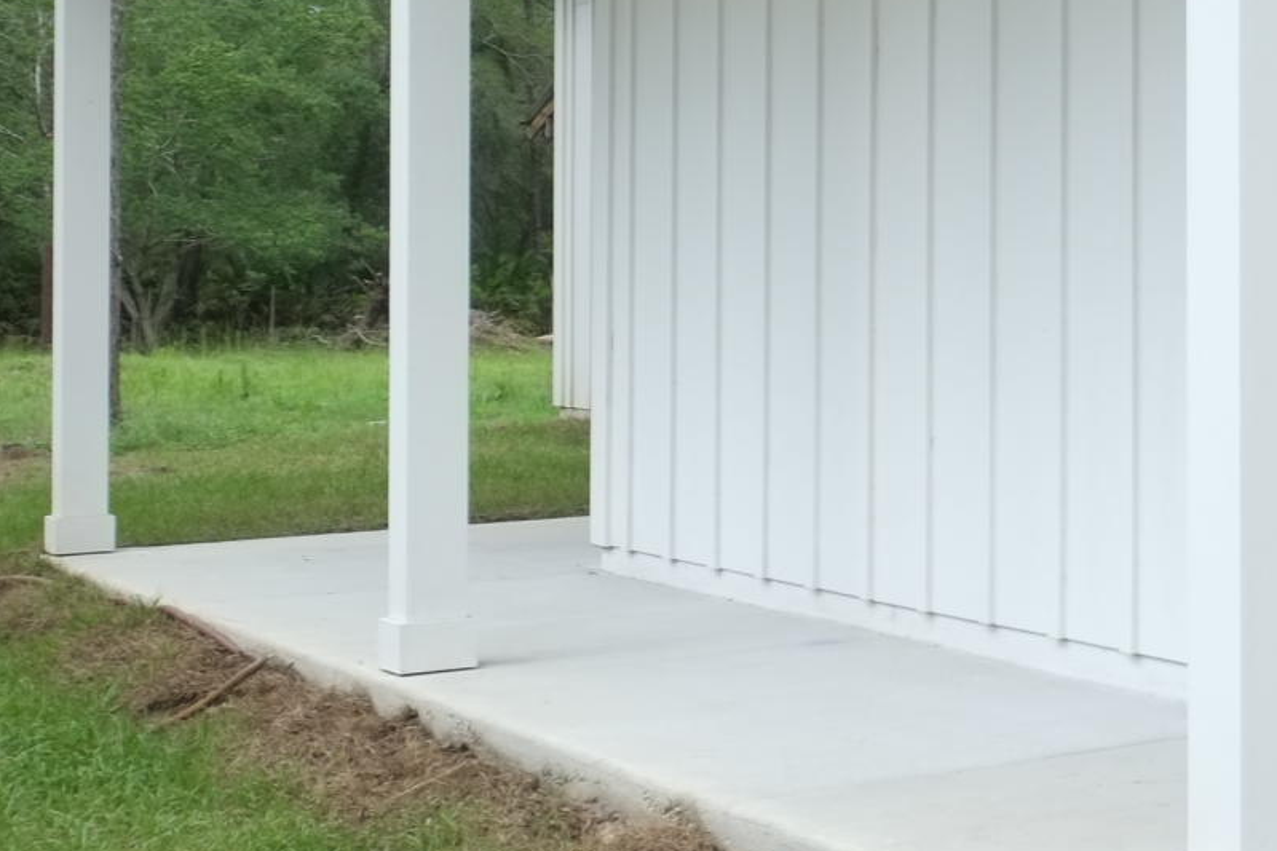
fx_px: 2660
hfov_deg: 22.6
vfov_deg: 18.1
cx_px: 1853
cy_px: 286
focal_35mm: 75
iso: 200
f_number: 5.6
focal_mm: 13.2
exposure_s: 1/210
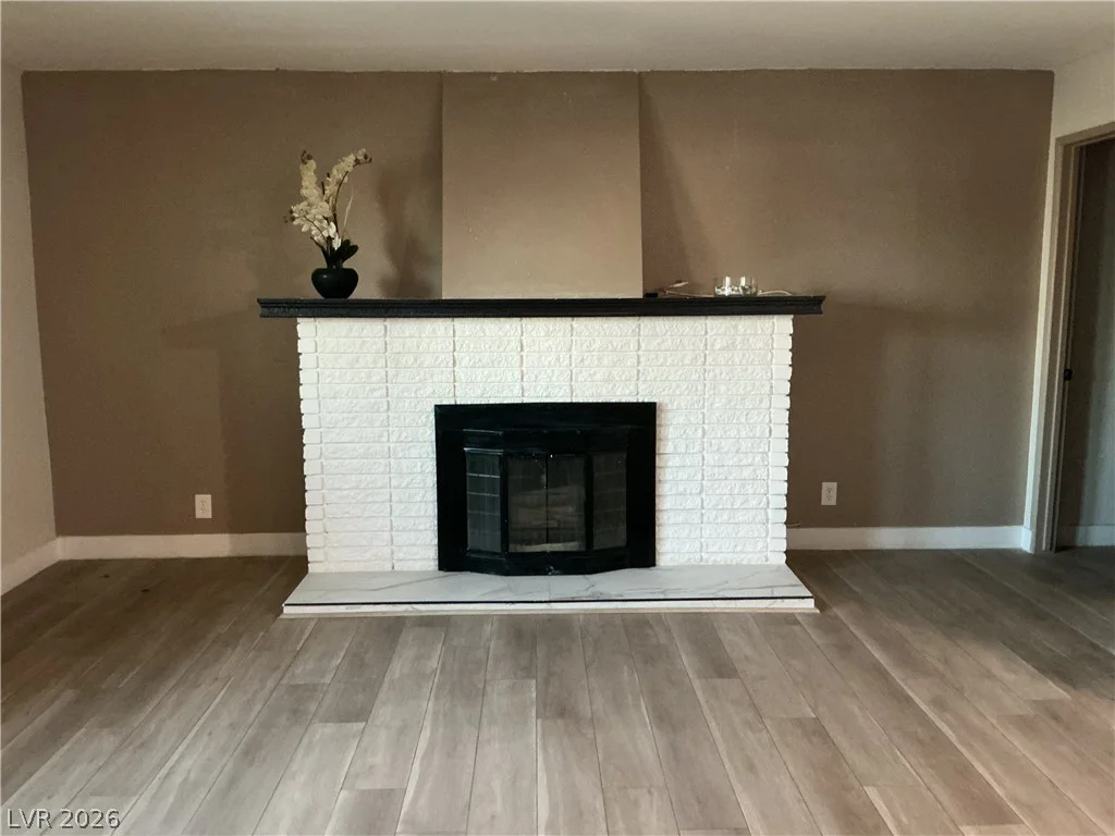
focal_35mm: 29
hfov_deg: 61.7
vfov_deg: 48.2
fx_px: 934
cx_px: 558
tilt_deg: -8.1
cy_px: 418
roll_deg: +0.0
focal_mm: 3
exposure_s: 1/30
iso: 500
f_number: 1.8
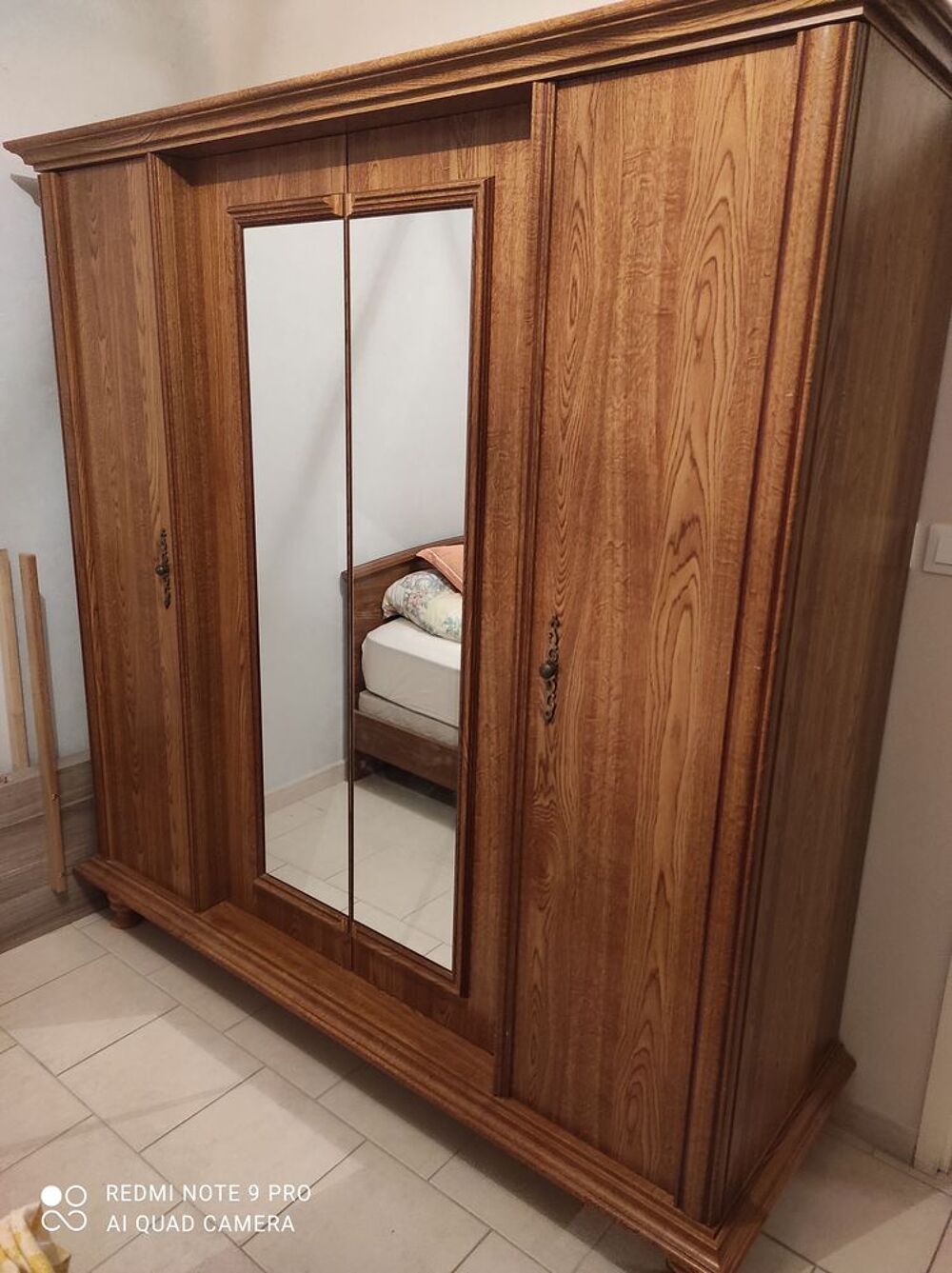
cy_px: 636
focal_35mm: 25
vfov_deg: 69.4
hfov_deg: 54.8
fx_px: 918
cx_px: 476
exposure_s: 1/25
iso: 1480
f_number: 1.89
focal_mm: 5.43
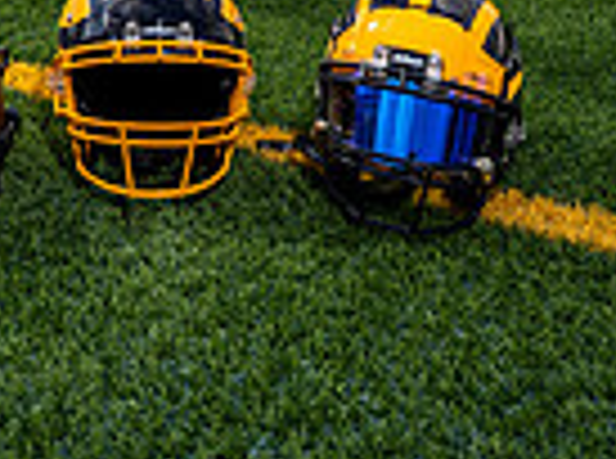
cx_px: 175
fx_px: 1349
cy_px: -500
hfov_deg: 25.5
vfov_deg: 15.1
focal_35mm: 76
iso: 125
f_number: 8
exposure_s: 1/250
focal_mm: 24
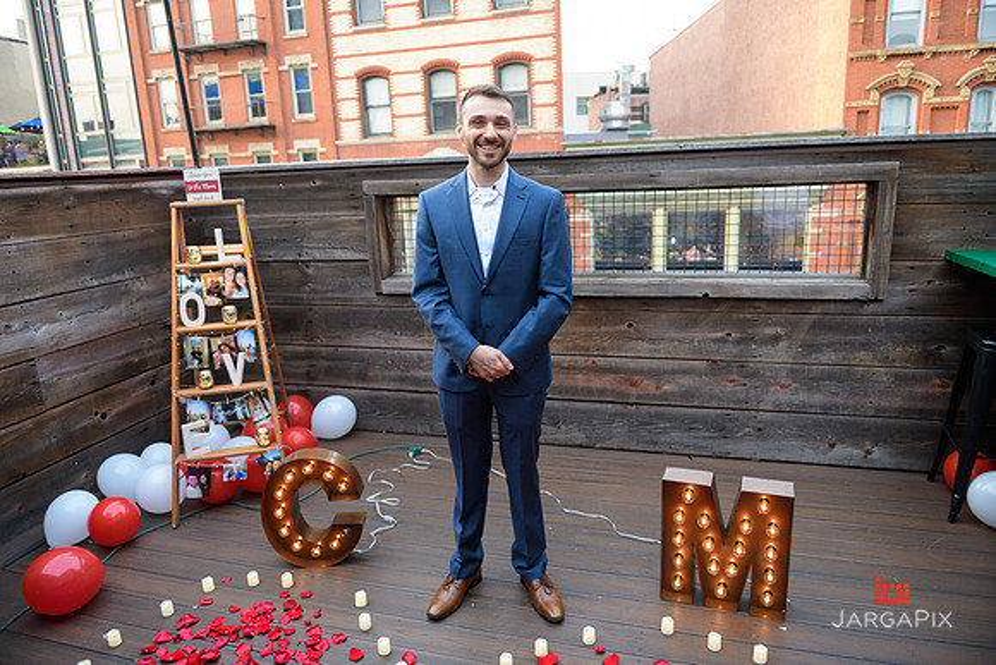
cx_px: 498
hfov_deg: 73.7
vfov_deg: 53.2
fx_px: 664
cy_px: 332
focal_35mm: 24
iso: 1000
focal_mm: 24
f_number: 3.2
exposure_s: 1/200
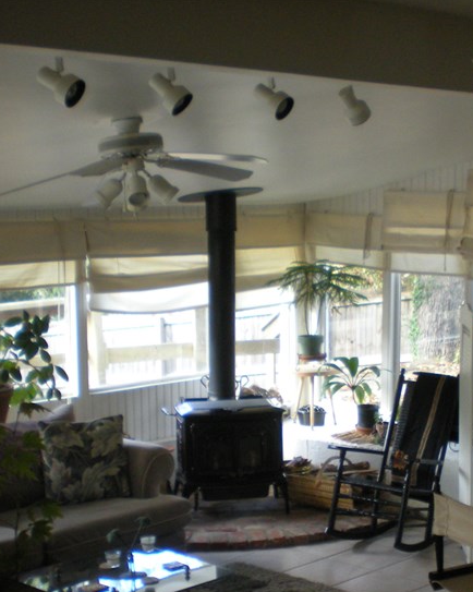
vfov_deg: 26.9
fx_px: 1226
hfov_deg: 21.3
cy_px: 414
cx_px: 436
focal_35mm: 70
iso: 200
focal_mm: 6.3
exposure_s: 1/35.8
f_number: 3.1
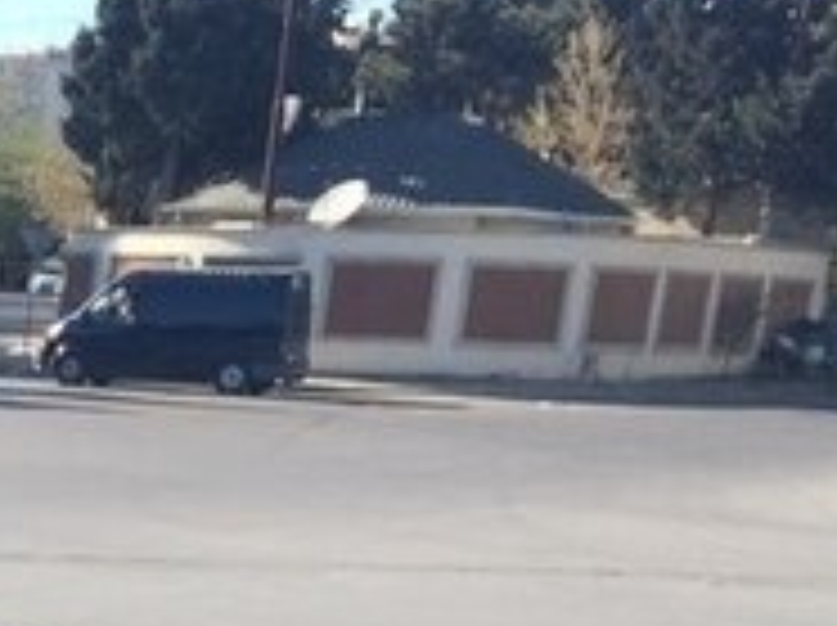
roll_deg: -2.9
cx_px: -580
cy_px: 1047
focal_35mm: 103
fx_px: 2487
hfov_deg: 16.5
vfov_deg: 13.2
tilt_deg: -18.5
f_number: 2.2
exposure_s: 1/977
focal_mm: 4.15
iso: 32
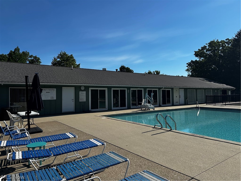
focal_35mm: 24
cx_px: 120
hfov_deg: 71.6
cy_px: 90
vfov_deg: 56.8
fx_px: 167
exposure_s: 1/7042
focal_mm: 6.86
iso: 80
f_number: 1.78
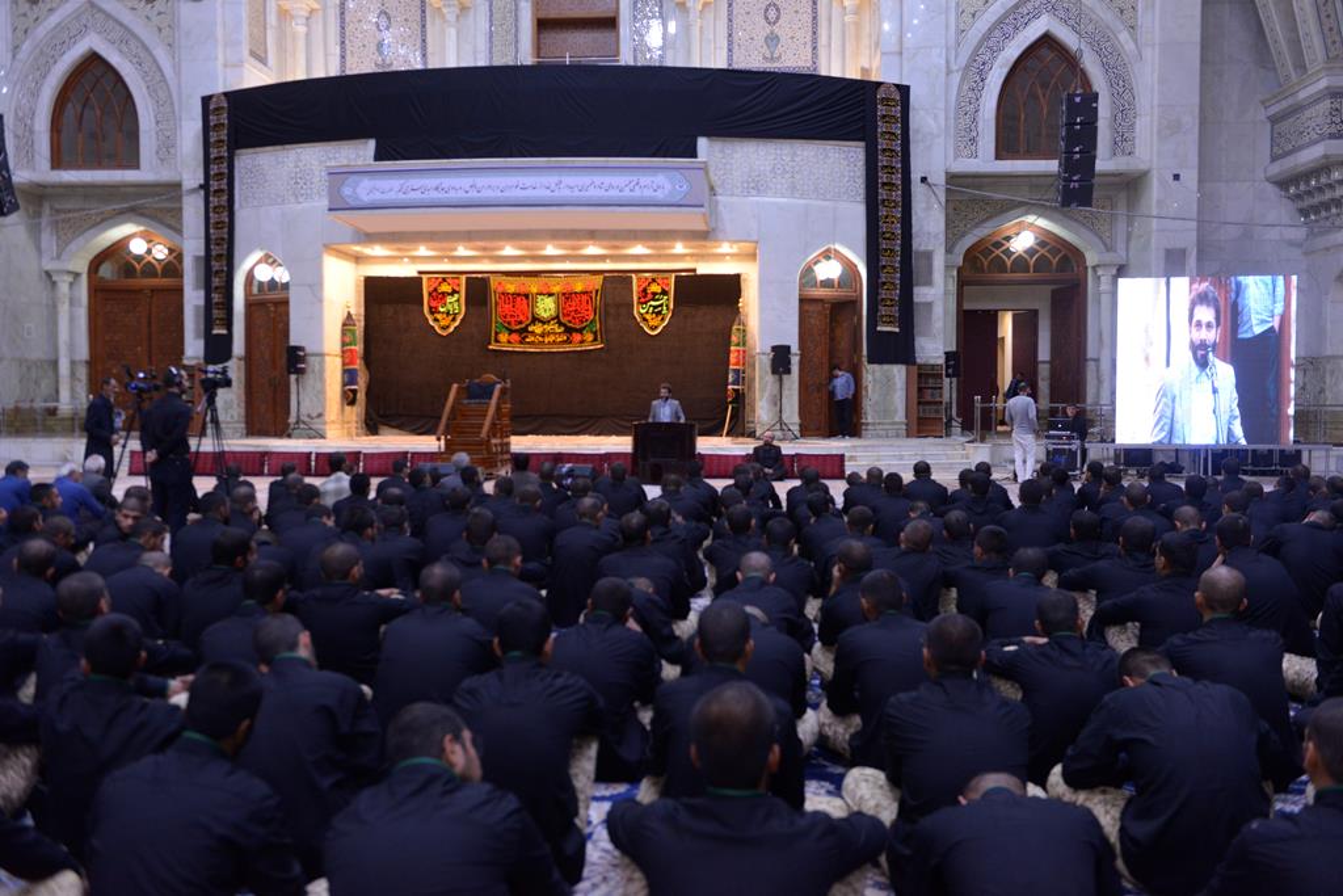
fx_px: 1194
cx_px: 672
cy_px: 448
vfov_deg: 41.1
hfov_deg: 58.7
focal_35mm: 32
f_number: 3.5
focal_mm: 32
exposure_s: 1/50
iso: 2000
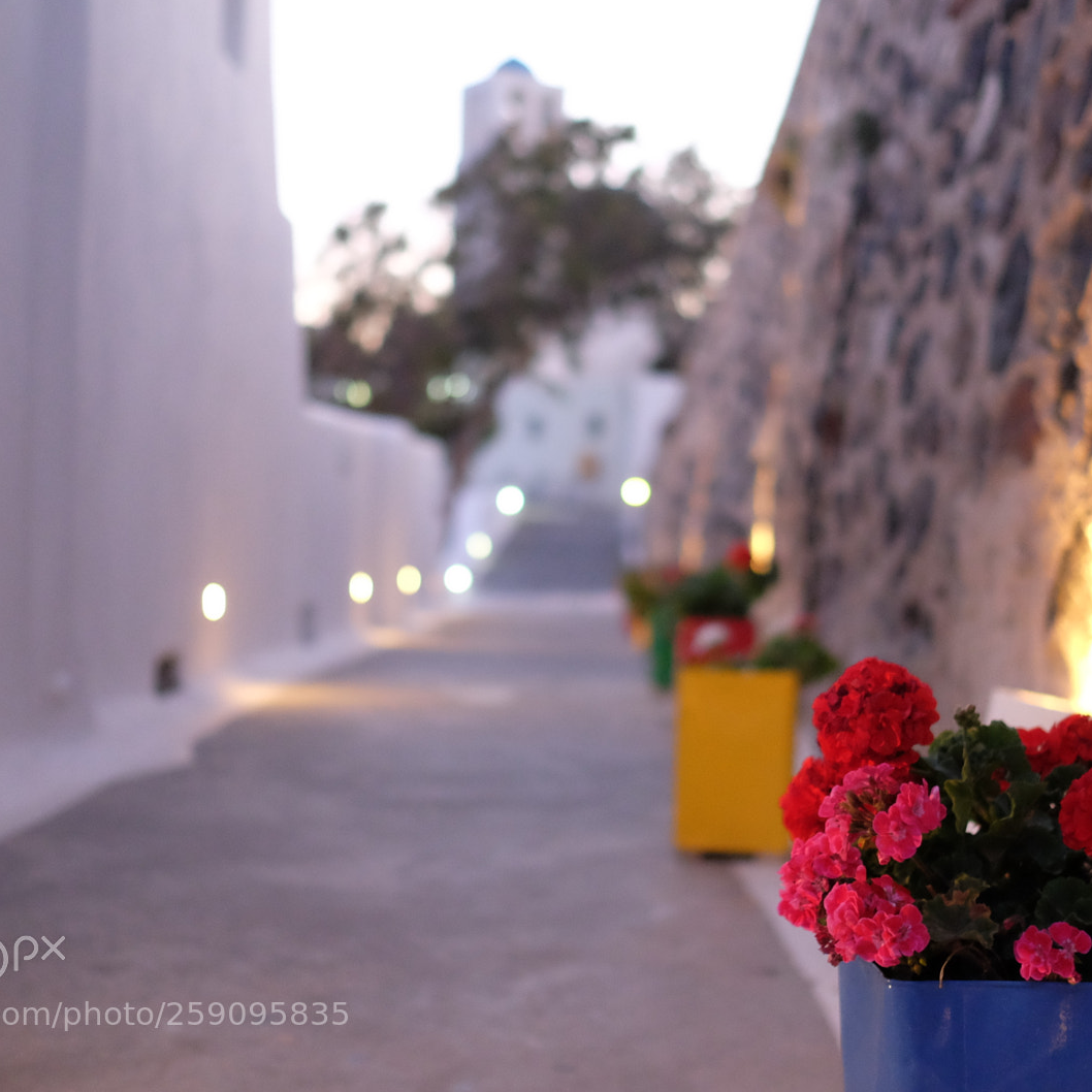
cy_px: 544
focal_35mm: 45
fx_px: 1606
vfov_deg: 37.6
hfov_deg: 37.5
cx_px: 635
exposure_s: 1/52
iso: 3200
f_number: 1.4
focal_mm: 23
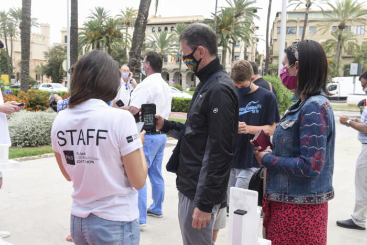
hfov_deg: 50.7
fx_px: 387
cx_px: 184
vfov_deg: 35.1
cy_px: 122
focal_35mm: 38
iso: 400
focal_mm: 38
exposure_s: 1/125
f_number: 8
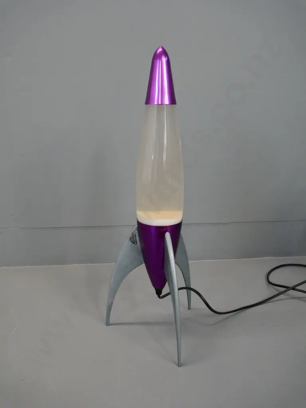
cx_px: 153
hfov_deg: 46.8
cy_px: 204
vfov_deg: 60.0
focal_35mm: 30
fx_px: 354
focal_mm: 15
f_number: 5.6
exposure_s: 1/125
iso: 3200
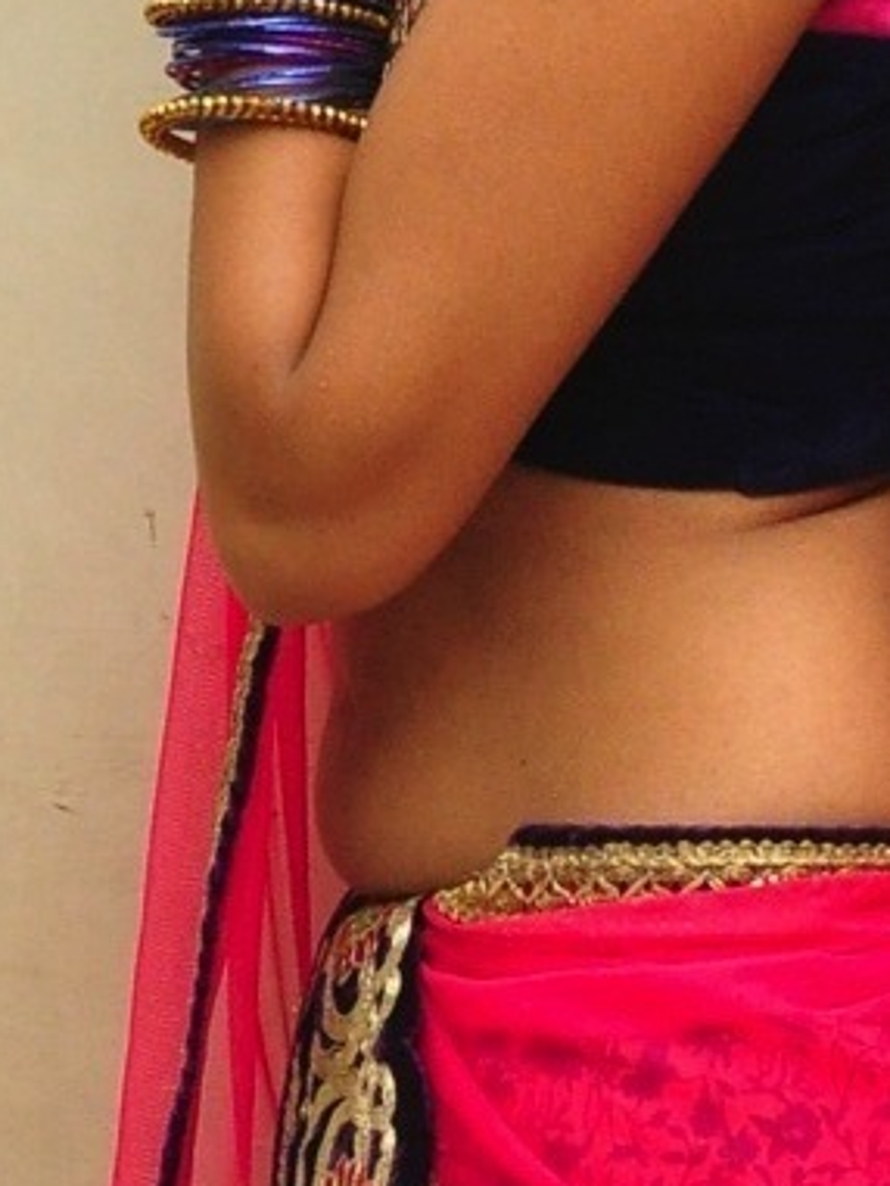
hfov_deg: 7.2
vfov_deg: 9.6
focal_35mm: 205
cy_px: 1231
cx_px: 706
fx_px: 7024
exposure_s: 1/125
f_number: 7.1
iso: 1600
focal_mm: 30
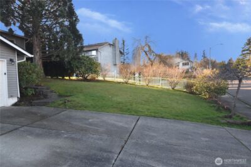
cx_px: 126
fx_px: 178
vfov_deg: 50.4
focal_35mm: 26
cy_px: 84
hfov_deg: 70.4
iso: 450
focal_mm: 17
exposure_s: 1/250
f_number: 4.2
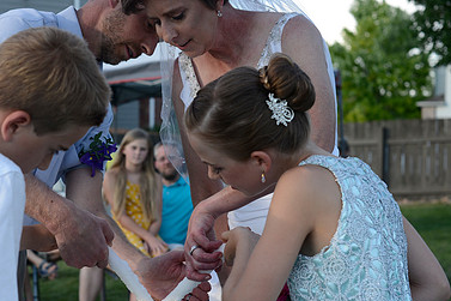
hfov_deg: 26.2
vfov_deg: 17.7
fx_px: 964
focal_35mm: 77
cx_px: 165
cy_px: 203
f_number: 5
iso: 200
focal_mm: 50
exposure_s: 1/250
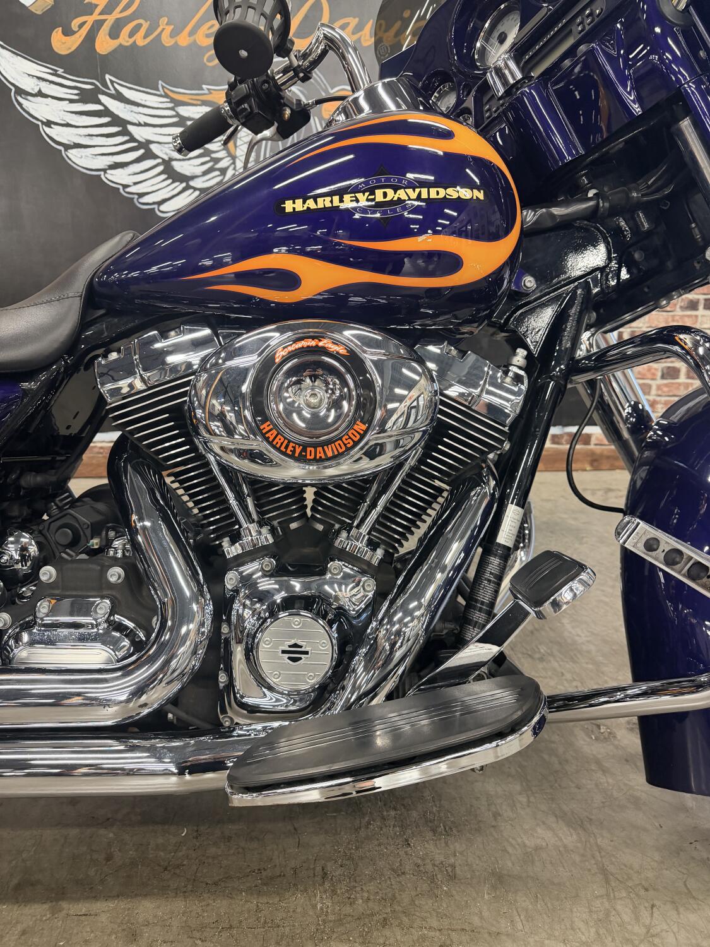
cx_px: 355
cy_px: 474
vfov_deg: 71.6
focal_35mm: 24
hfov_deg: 56.8
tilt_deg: -15.8
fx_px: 656
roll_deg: +1.3
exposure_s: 1/60
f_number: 1.78
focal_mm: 6.76
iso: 250
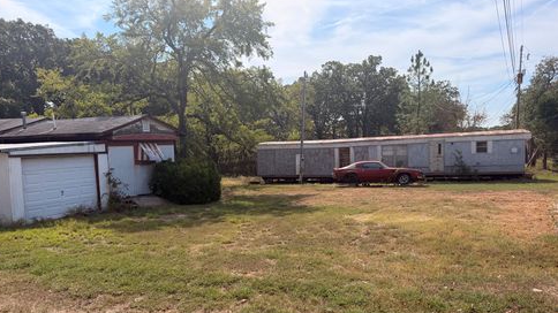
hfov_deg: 69.9
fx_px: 399
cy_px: 189
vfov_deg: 42.6
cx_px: 271
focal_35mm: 27
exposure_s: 1/5714
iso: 100
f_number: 1.78
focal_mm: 6.76
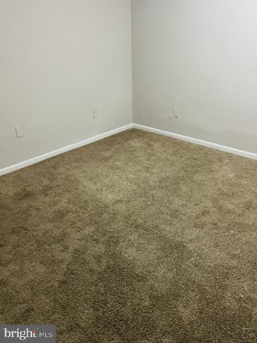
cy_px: 172
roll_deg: +0.7
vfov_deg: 67.3
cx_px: 128
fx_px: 257
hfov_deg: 53.1
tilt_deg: -28.1
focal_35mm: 26
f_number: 1.6
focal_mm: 5.1
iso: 500
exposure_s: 1/30
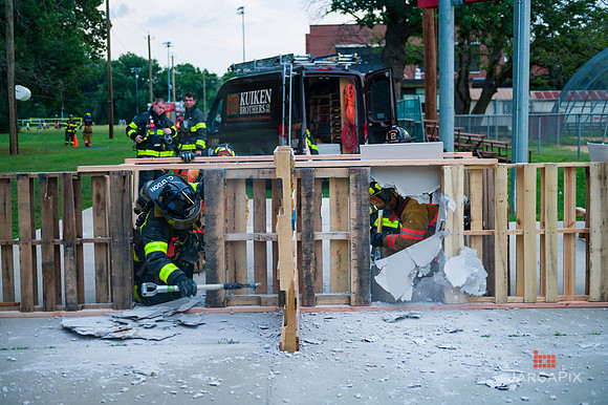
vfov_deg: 28.0
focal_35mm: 48
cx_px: 304
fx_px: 810
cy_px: 202
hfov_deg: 41.1
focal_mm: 48
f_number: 3.2
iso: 1600
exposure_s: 1/200
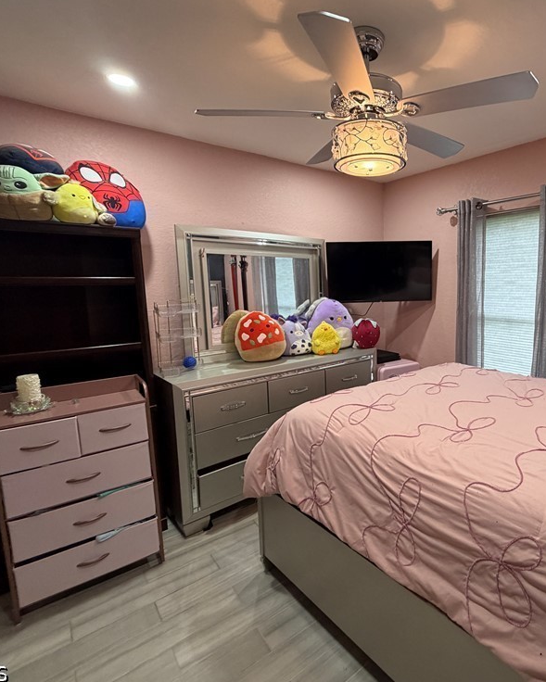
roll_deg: +0.7
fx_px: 384
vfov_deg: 83.3
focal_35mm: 19
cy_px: 334
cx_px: 395
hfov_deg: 67.3
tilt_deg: -8.2
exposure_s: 1/60
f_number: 2.2
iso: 250
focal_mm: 2.22
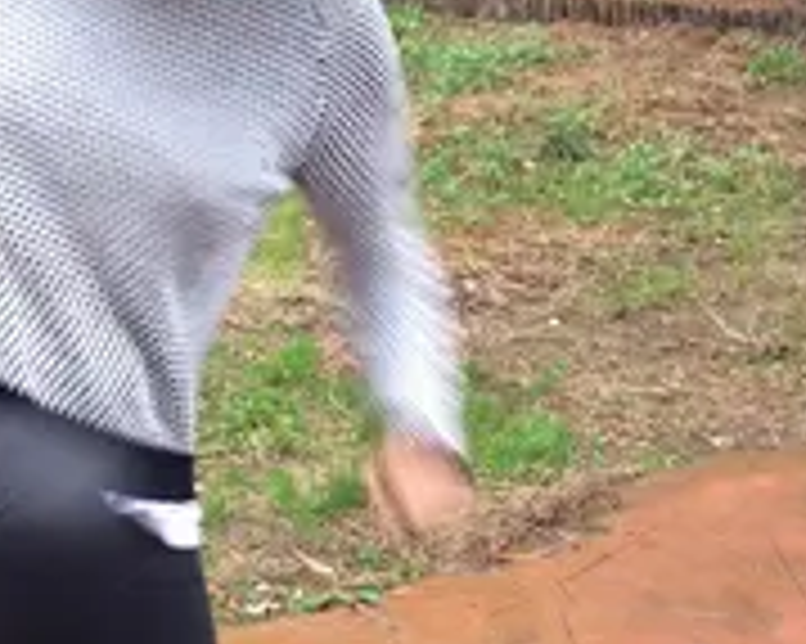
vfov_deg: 17.6
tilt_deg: -15.7
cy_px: 225
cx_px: 146
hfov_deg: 21.7
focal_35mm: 87
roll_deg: +2.0
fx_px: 2074
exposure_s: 1/25
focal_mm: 3.3
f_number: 2.4
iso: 40
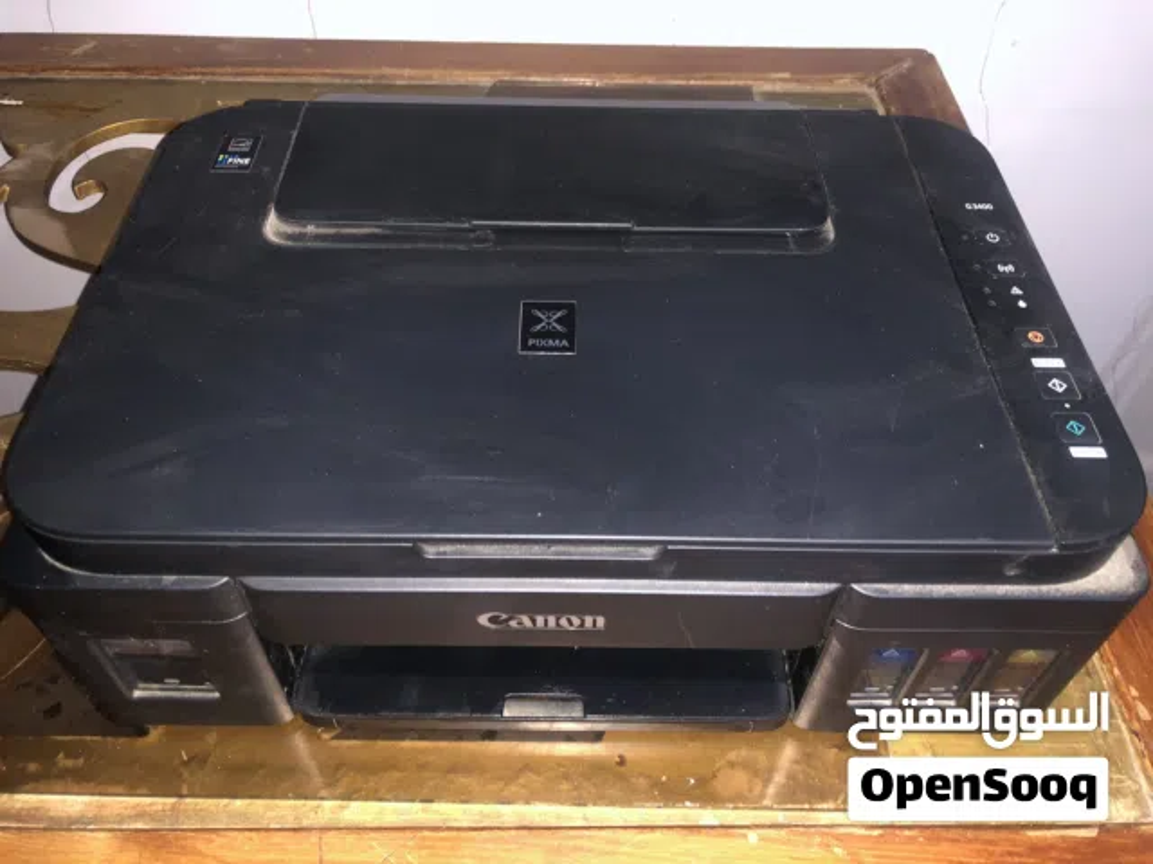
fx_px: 933
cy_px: 432
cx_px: 576
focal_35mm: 28
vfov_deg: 49.7
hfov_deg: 63.4
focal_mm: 4
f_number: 1.8
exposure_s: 1/11
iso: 125
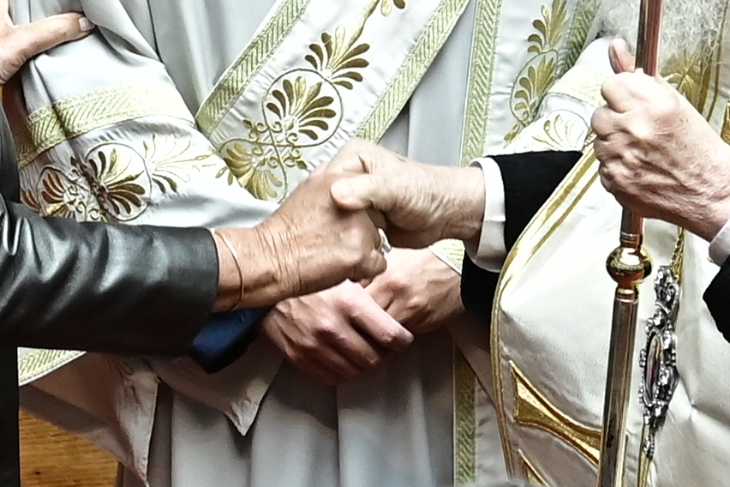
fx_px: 11132
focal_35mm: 549
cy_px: -59
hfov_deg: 3.8
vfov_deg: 2.5
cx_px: 450
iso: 1000
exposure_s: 1/250
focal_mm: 130
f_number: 4
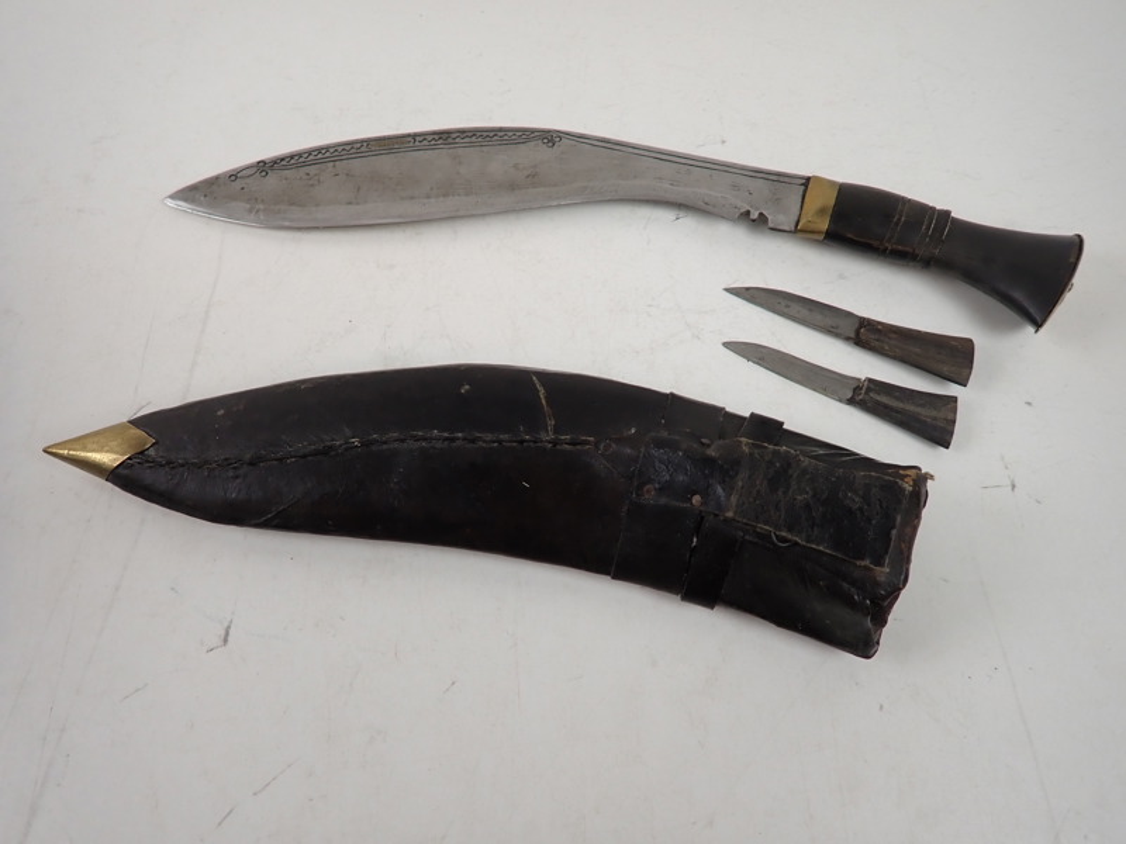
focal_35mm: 19
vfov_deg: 68.7
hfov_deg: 84.7
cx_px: 563
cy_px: 422
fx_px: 618
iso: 160
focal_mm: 3.33
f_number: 2
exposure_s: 1/125
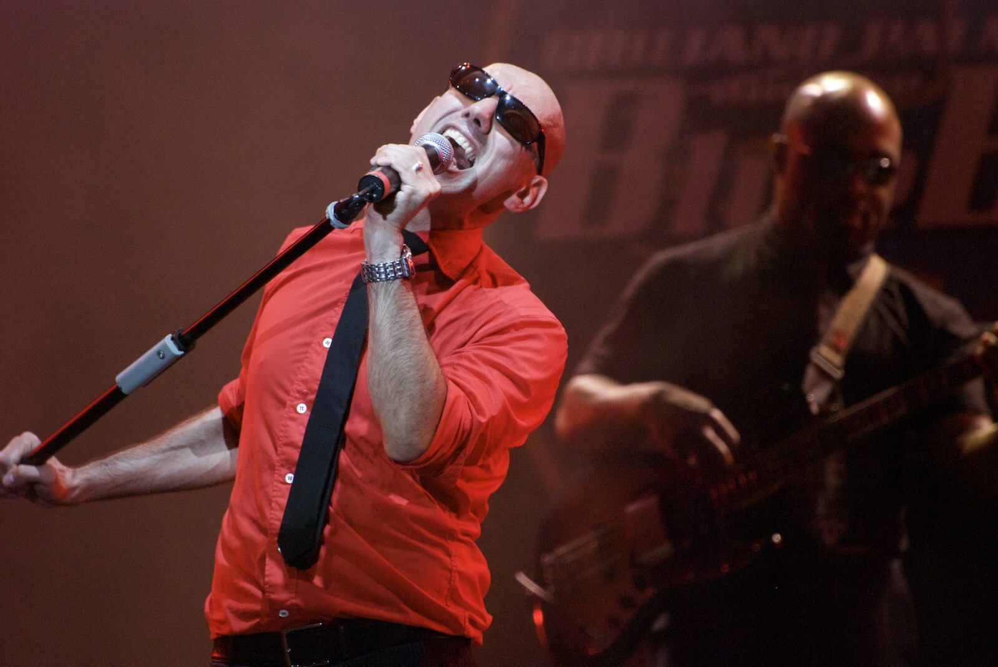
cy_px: 334
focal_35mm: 450
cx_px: 499
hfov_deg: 4.6
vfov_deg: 3.1
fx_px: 12486
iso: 1250
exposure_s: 1/125
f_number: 5.6
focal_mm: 300
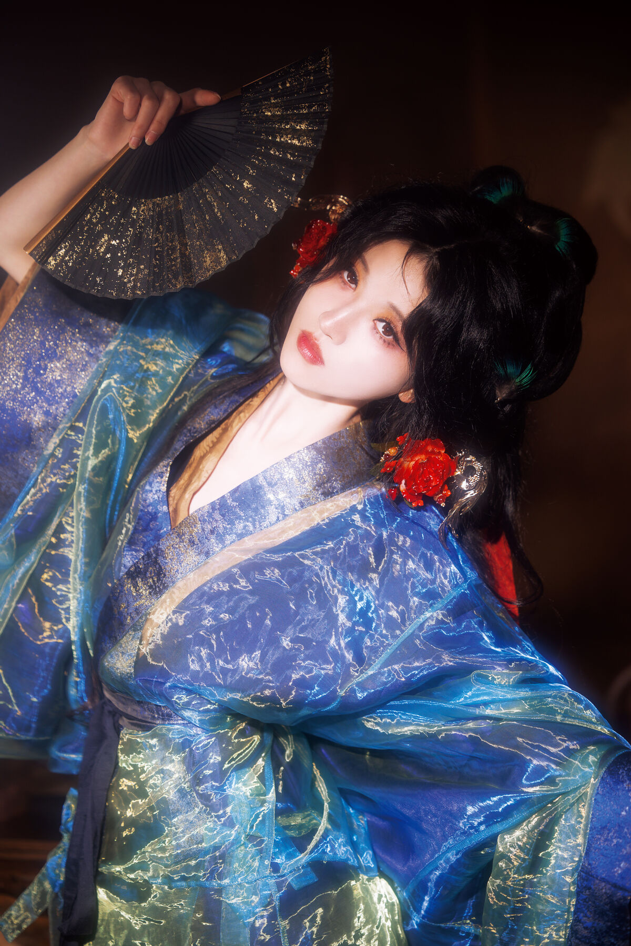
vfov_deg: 16.6
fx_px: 3232
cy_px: 473
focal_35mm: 123
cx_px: 316
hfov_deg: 11.1
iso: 200
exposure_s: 1/125
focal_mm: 124
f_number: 3.2
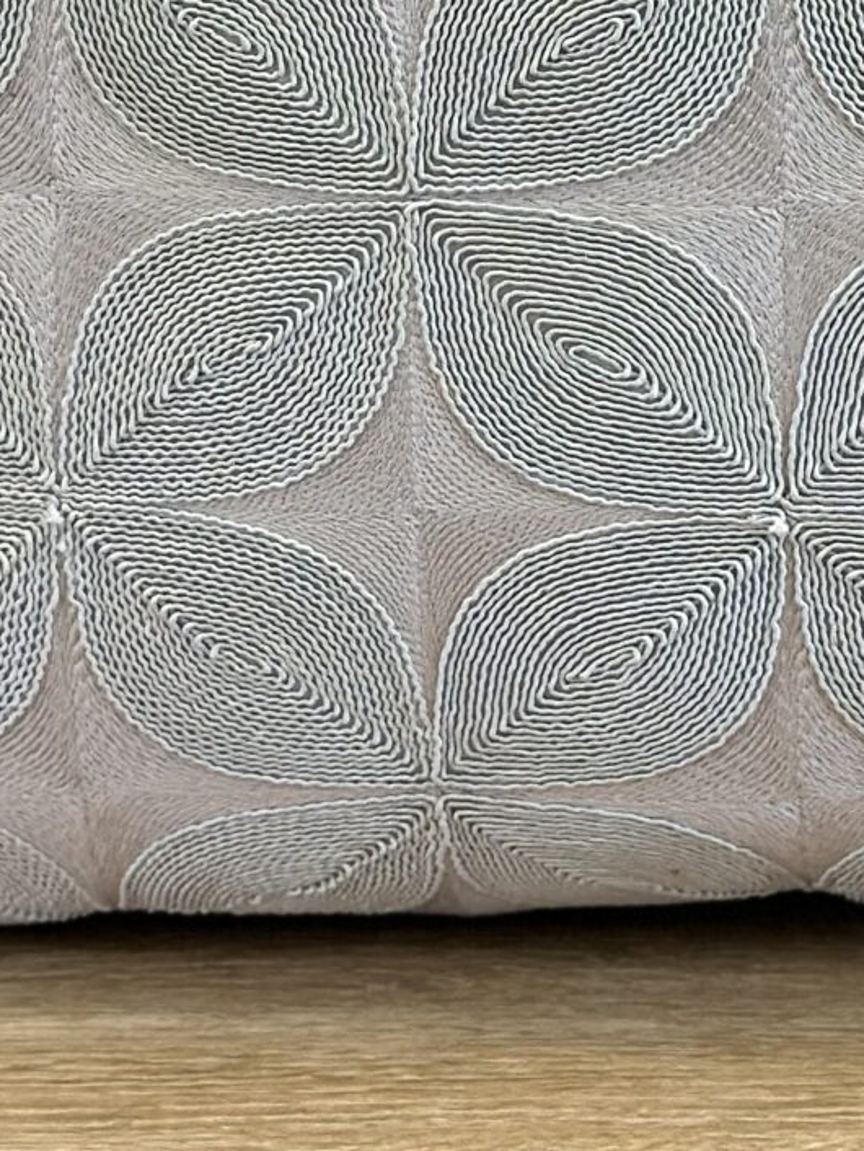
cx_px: 686
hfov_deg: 8.5
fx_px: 5787
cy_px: -664
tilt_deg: -11.9
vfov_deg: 10.9
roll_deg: +0.9
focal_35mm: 174
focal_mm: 6.86
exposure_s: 1/207
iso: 80
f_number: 1.78
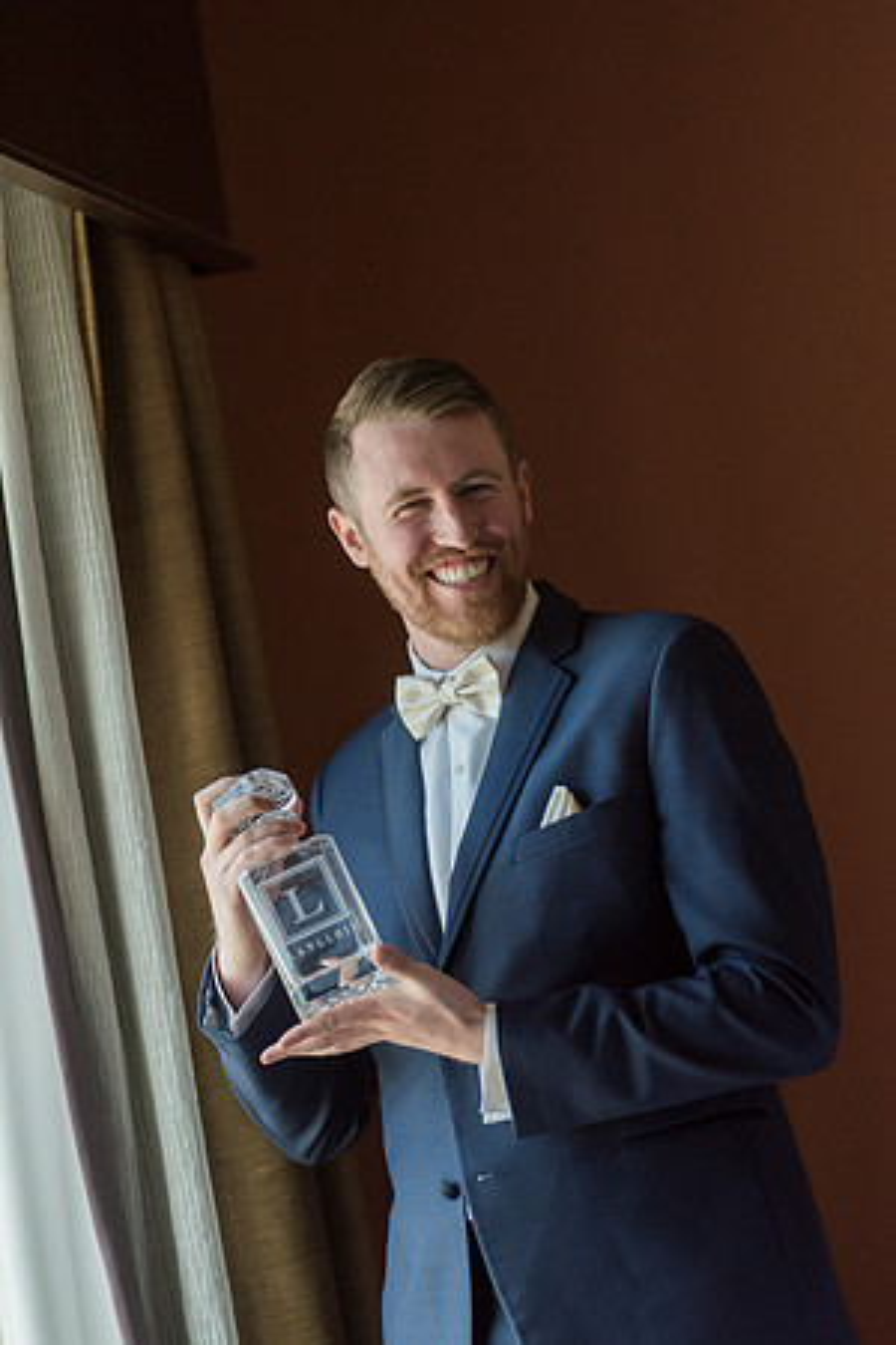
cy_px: 672
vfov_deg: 19.5
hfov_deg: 13.0
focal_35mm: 105
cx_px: 448
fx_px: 3920
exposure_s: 1/1600
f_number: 3.5
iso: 2500
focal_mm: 105
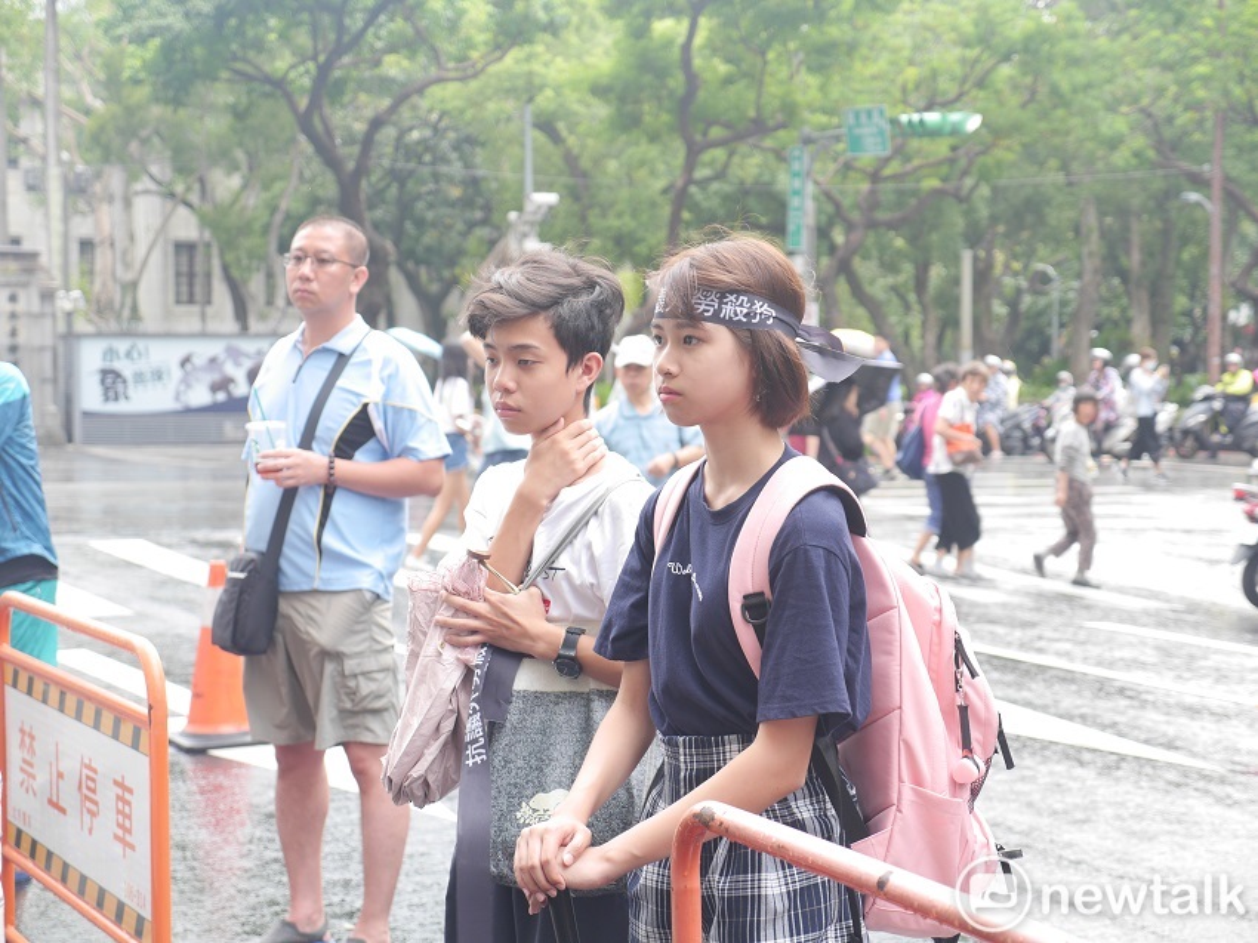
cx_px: 629
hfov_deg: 27.8
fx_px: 2543
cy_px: 472
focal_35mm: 70
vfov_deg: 21.0
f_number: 3.2
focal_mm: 35
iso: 250
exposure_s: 1/80
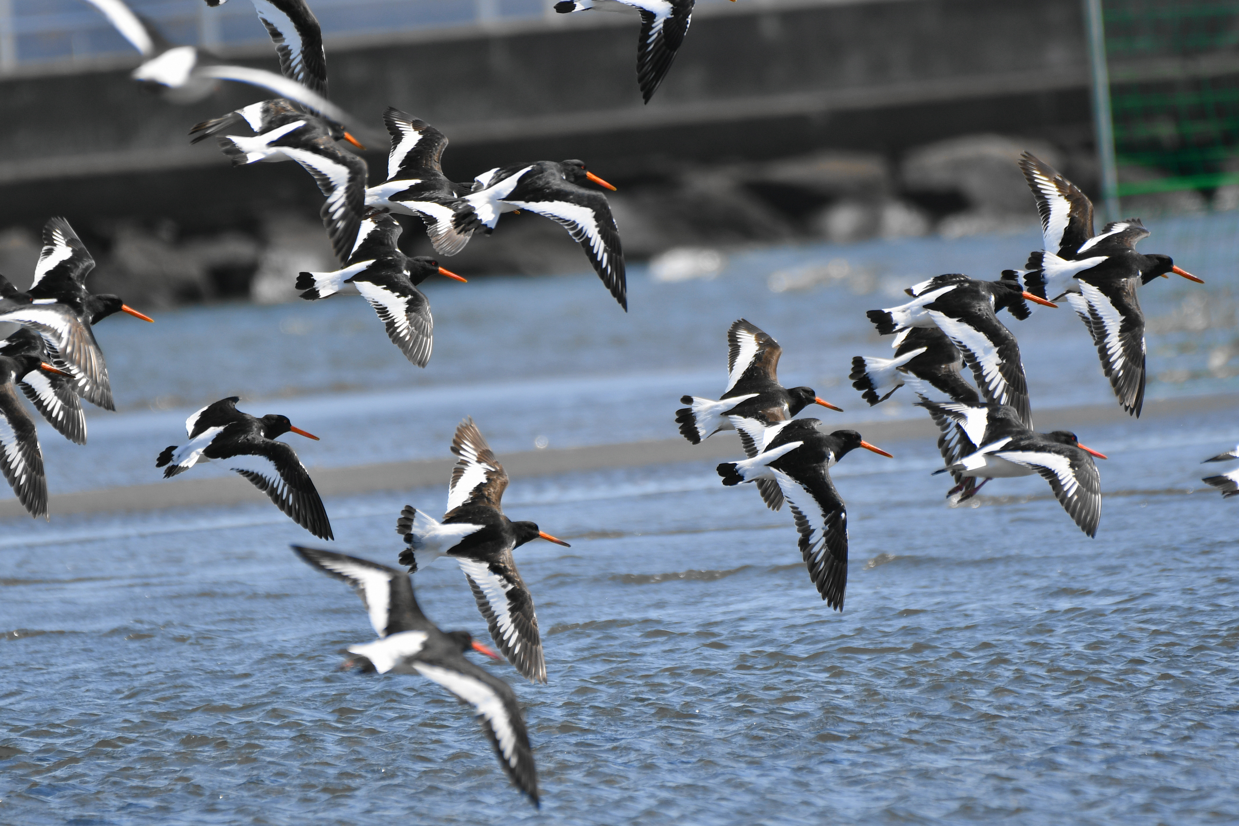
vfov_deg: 1.4
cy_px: 413
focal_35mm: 1000
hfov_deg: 2.1
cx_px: 620
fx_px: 34414
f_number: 5.6
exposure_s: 1/1250
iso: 100
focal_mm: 500
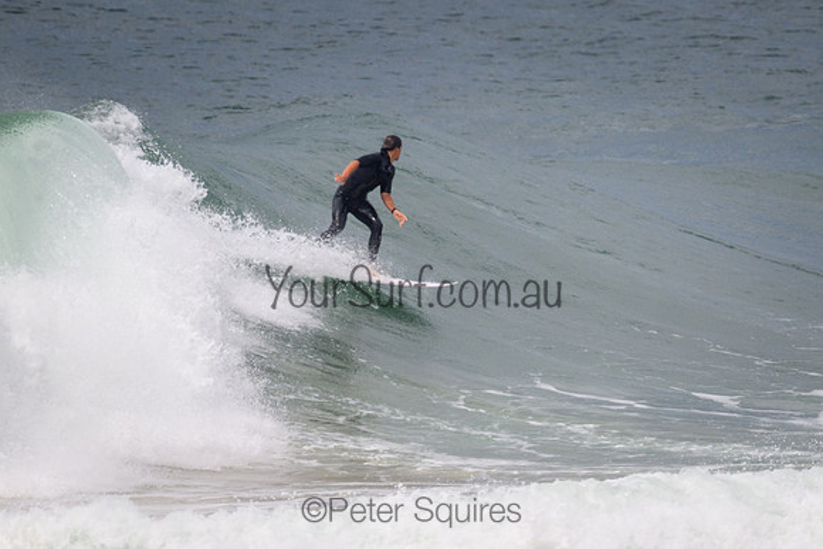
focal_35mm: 1099
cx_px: 507
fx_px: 25120
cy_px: 235
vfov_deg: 1.3
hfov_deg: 1.9
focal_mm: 800
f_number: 11
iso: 640
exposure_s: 1/2000
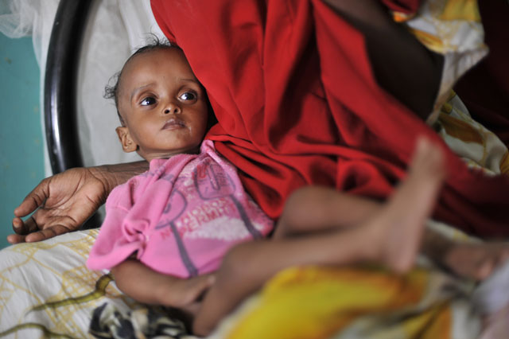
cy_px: 170
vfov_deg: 27.0
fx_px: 707
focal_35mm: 50
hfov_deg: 39.6
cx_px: 254
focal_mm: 50
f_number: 1.8
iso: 400
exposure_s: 1/60
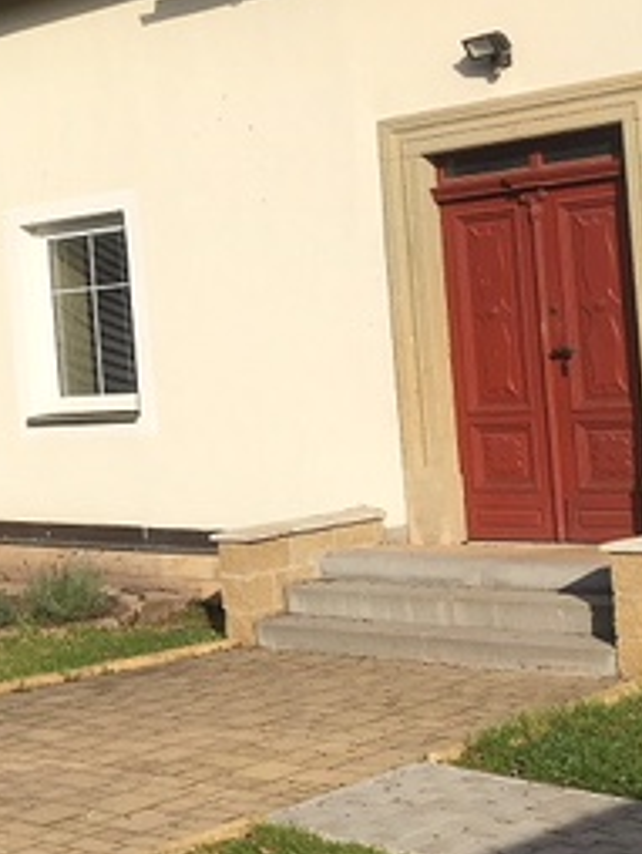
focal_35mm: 73
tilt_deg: -2.3
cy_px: 363
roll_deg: +4.4
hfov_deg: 18.3
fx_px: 1802
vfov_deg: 26.6
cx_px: -269
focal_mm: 4.15
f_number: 2.2
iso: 25
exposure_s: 1/2404
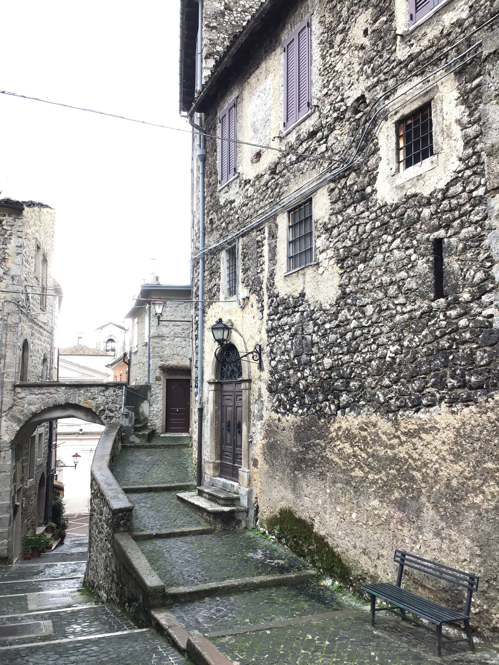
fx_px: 596
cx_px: 250
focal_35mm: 31
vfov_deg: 58.4
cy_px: 332
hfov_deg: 45.4
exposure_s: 1/100
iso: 32
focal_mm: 3.3
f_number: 2.4
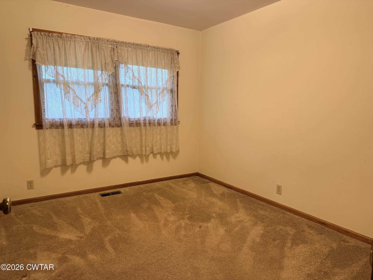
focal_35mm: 24
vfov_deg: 56.8
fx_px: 259
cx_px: 186
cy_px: 140
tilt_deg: -6.2
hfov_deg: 71.6
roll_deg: -1.1
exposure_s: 1/60
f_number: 1.78
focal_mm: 6.76
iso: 160
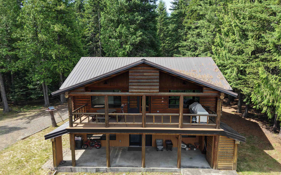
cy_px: 101
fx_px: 199
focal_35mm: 26
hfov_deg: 70.4
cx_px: 142
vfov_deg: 47.4
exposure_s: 1/640
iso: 100
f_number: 1.8
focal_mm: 8.67
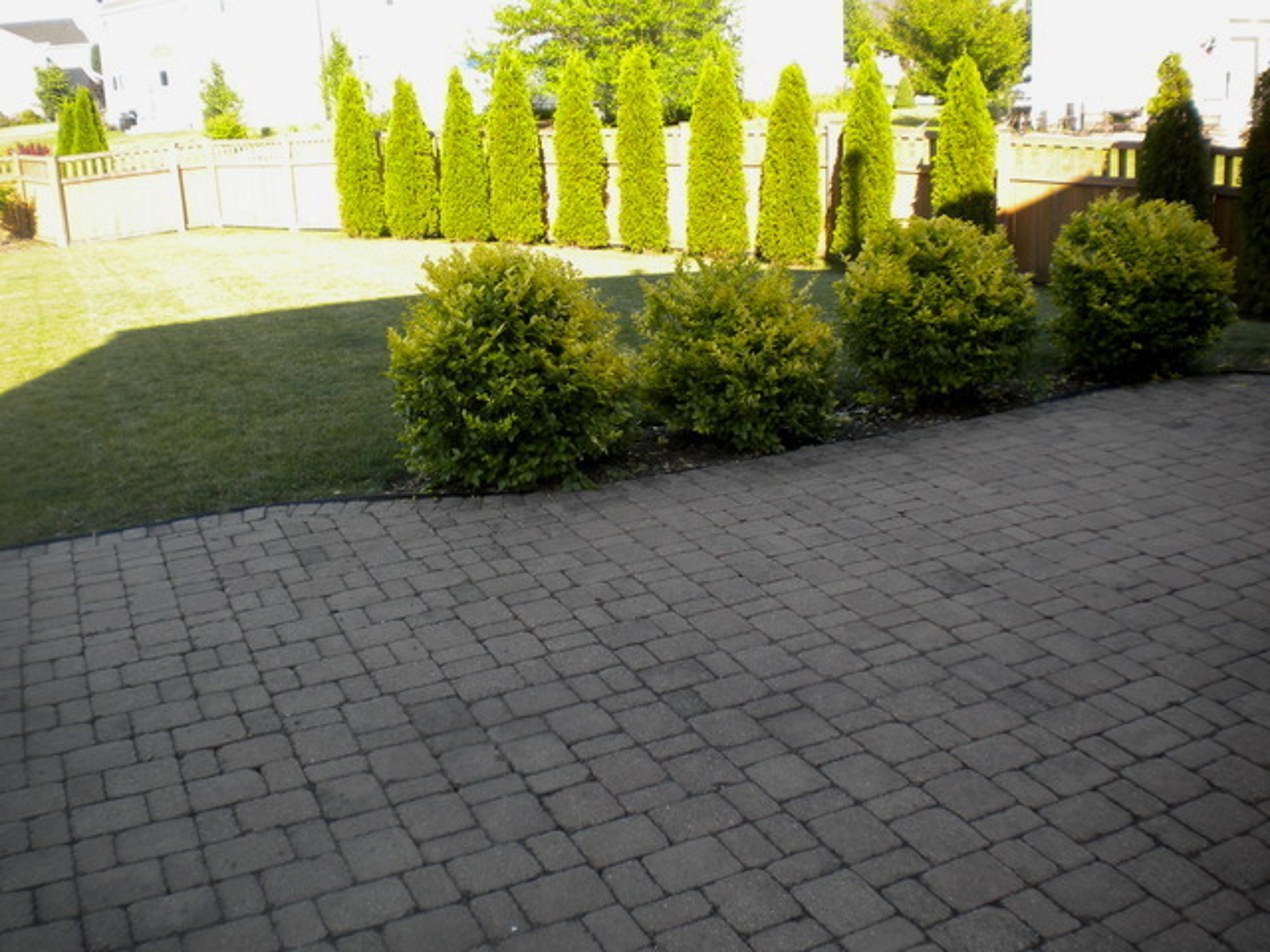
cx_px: 635
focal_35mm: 35
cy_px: 476
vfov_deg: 40.7
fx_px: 1284
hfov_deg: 52.6
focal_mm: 6.3
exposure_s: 1/141
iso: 80
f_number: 4.6
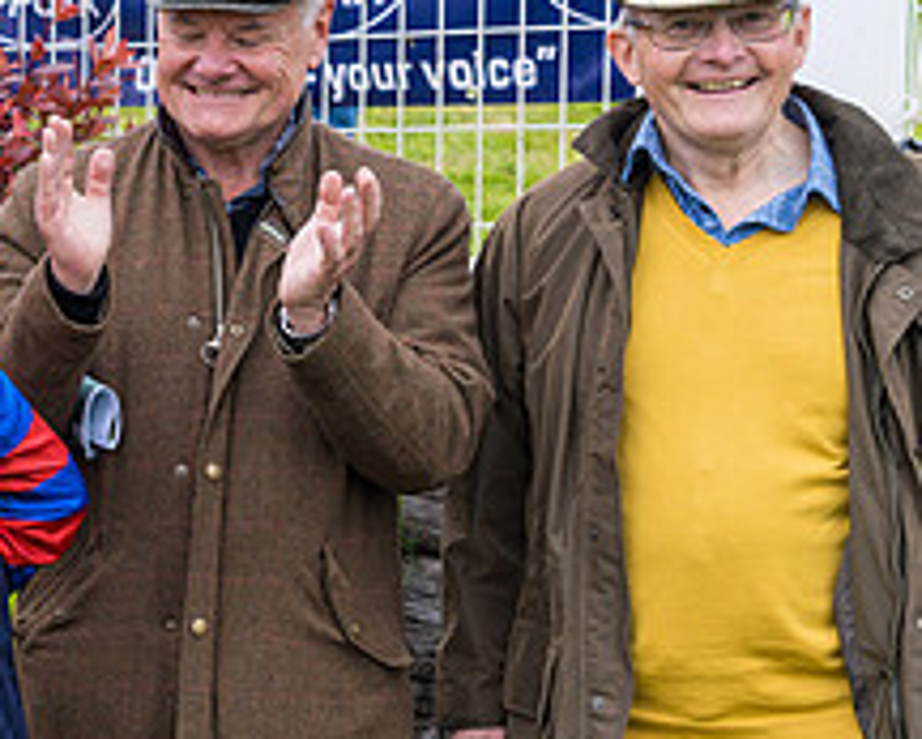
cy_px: 340
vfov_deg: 12.3
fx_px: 3440
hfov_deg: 14.7
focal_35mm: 126
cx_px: -213
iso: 400
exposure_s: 1/500
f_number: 5
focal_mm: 50
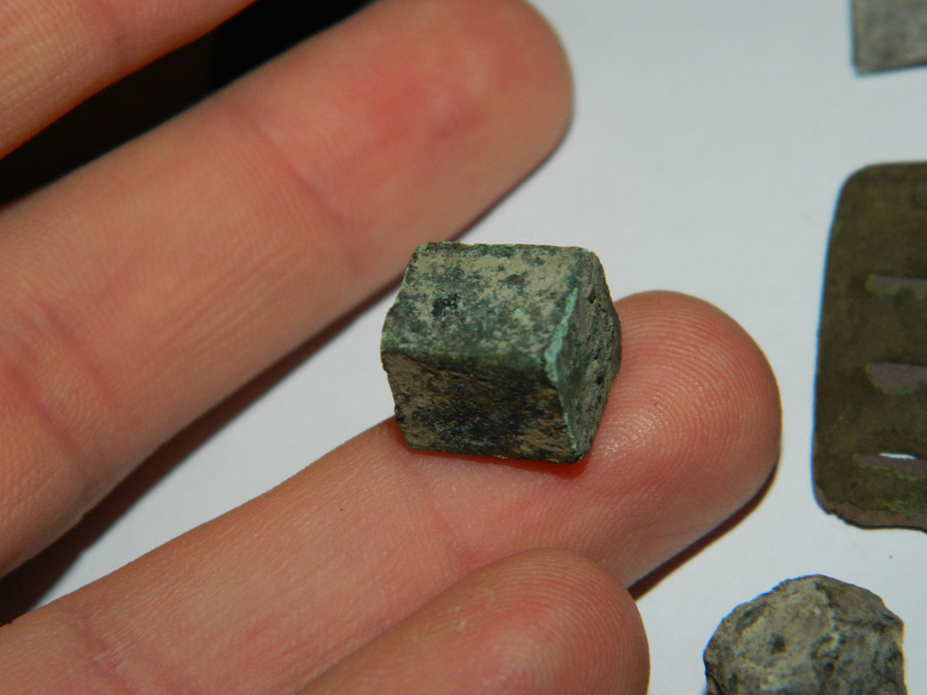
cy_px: 348
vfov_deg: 17.6
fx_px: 2249
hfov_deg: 23.3
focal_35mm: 84
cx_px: 464
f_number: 11.9
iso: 200
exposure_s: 1/50
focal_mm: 15.1
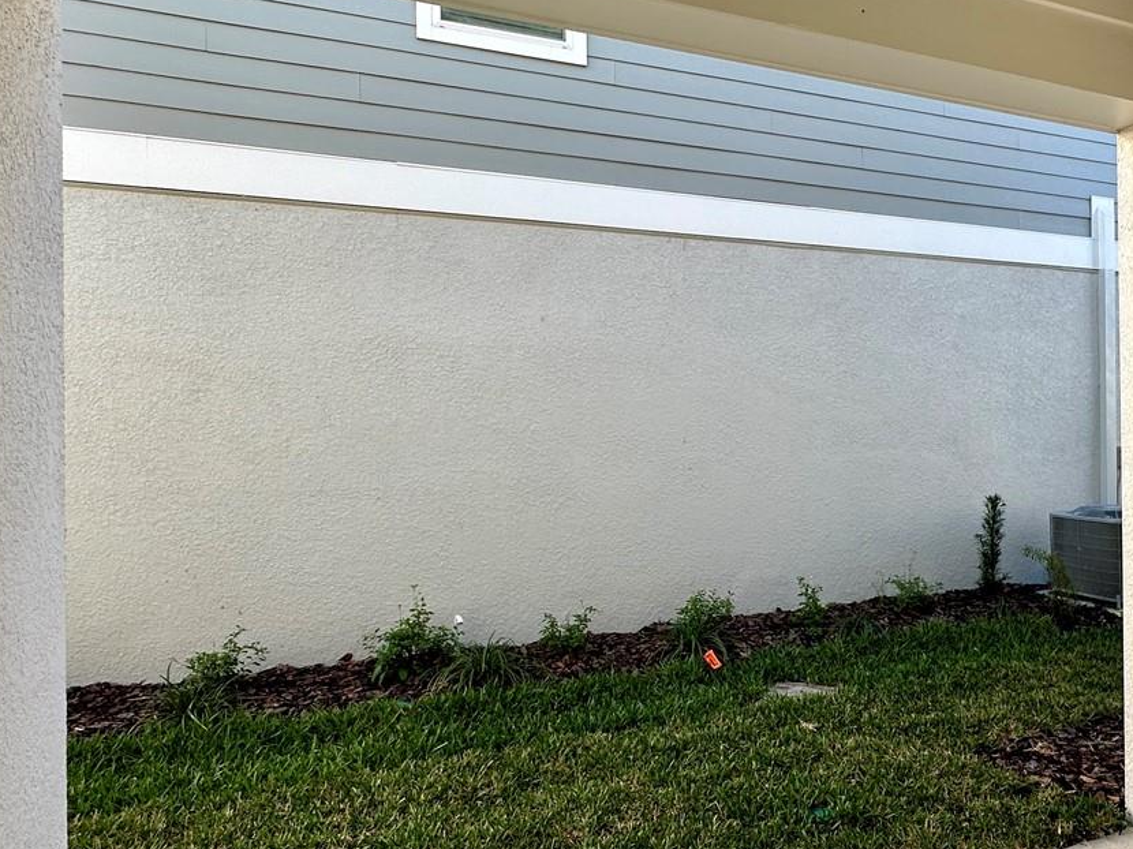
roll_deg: +0.7
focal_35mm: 27
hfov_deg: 63.8
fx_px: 883
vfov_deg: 51.3
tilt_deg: +0.6
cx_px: 747
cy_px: 409
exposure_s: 1/312
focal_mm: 2.22
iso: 40
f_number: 2.2
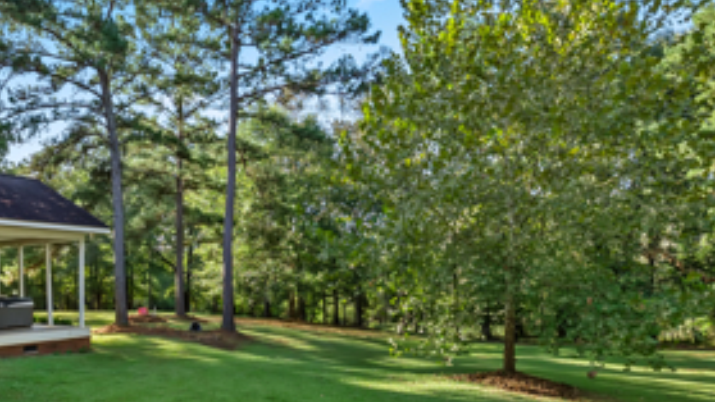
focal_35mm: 27
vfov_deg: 41.8
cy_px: 294
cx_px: 286
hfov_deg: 69.1
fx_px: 512
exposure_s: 1/40
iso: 80
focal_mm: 16
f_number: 6.3
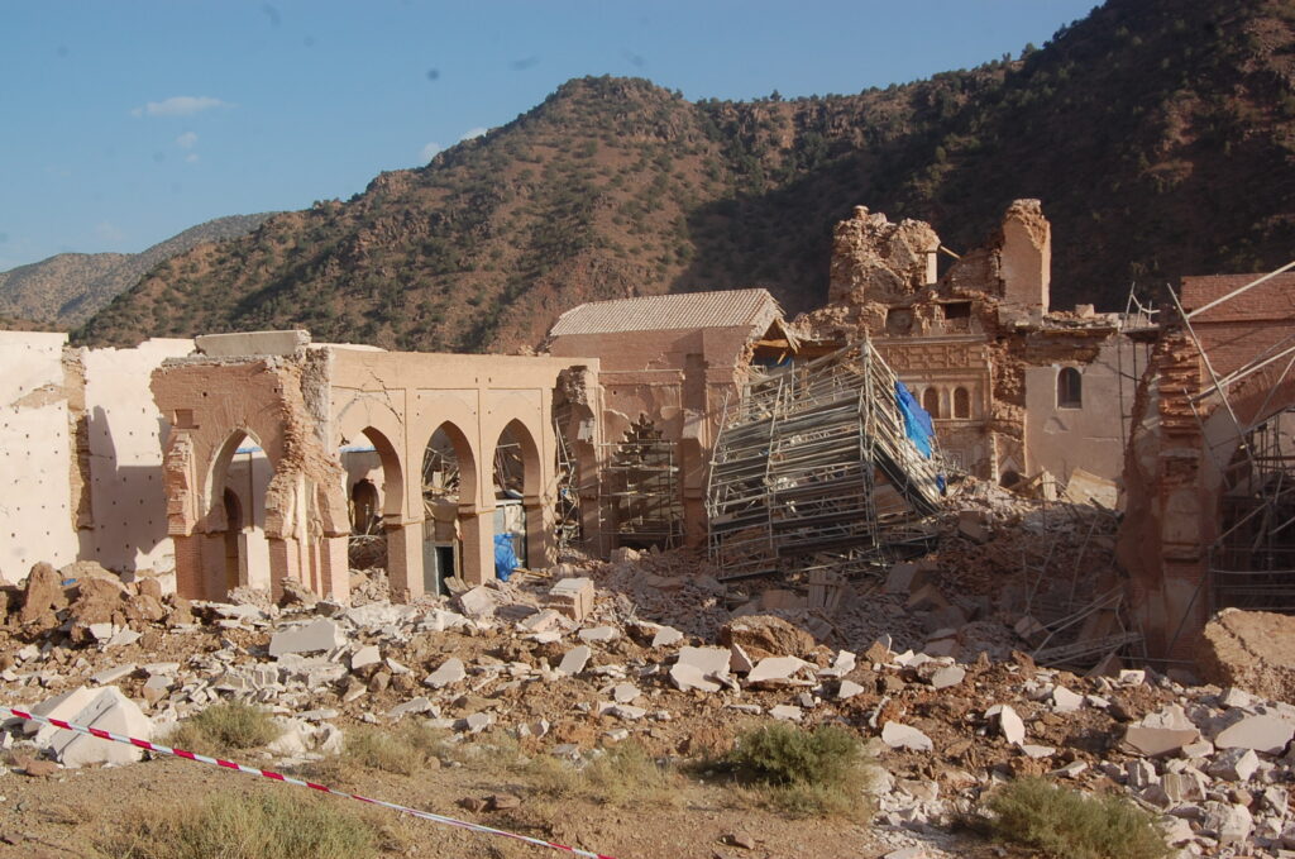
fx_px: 1400
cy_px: 430
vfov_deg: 34.1
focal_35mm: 39
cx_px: 648
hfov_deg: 49.6
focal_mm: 26
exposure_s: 1/250
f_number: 10
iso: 220
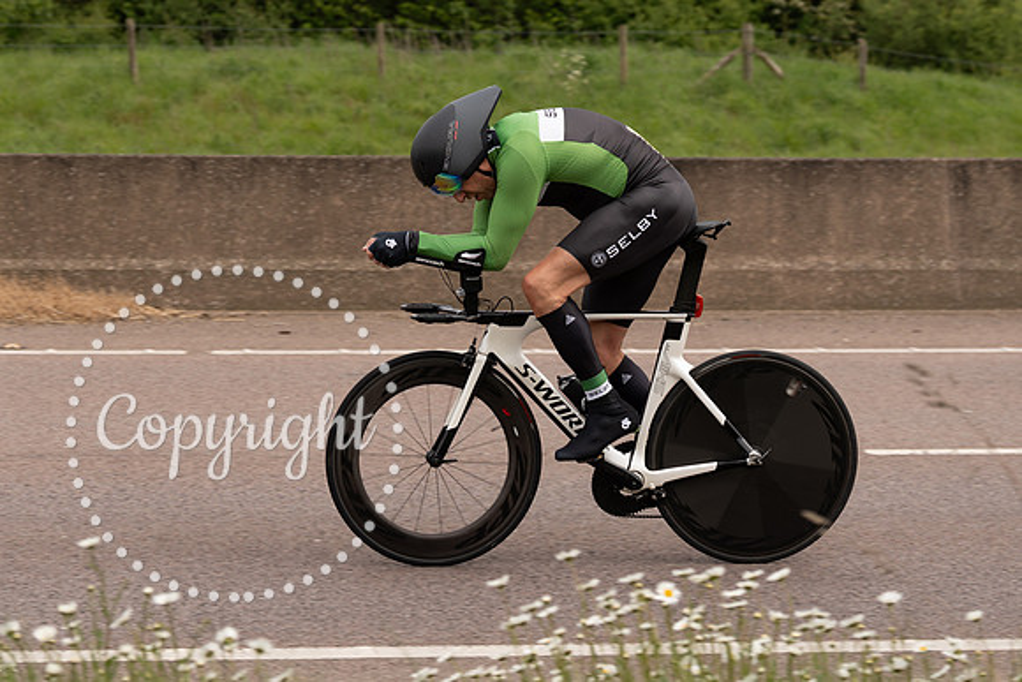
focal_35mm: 105
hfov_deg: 19.5
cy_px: 172
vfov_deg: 13.0
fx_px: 2974
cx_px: 397
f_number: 4
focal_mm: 70
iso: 125
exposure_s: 1/800
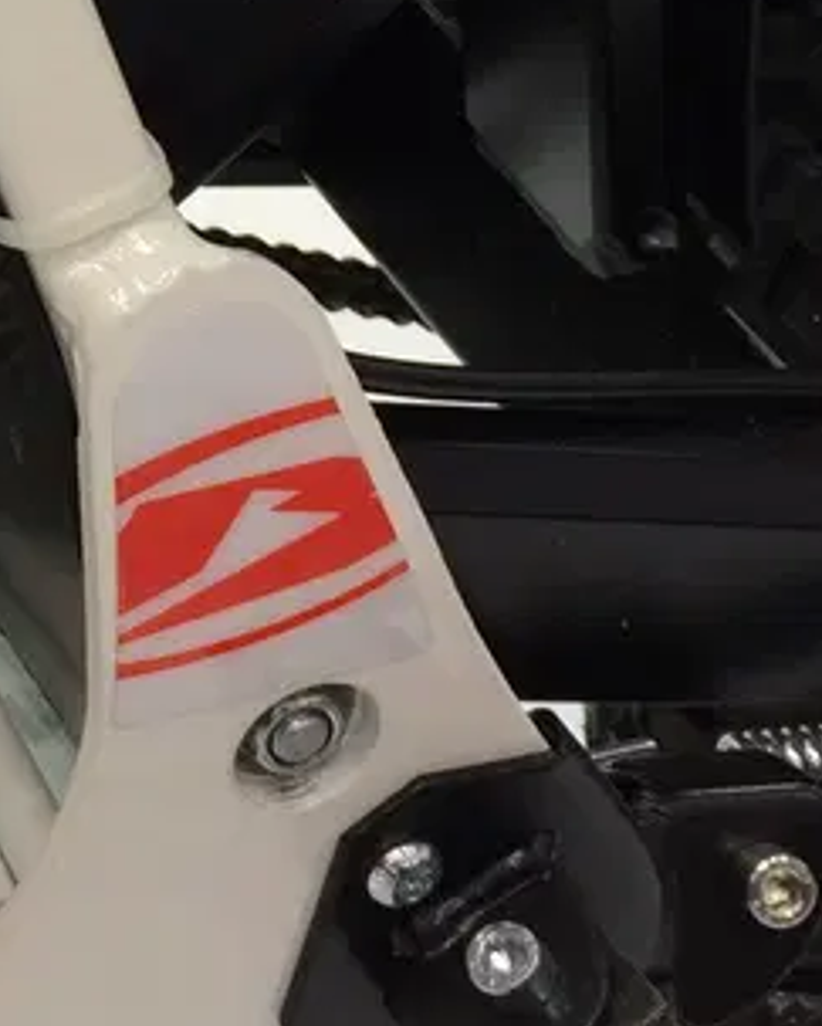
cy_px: -125
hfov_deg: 12.9
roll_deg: -3.6
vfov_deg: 16.6
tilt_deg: -30.6
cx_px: -463
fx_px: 3401
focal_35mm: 112
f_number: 2.2
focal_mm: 4.15
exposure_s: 1/100
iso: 50
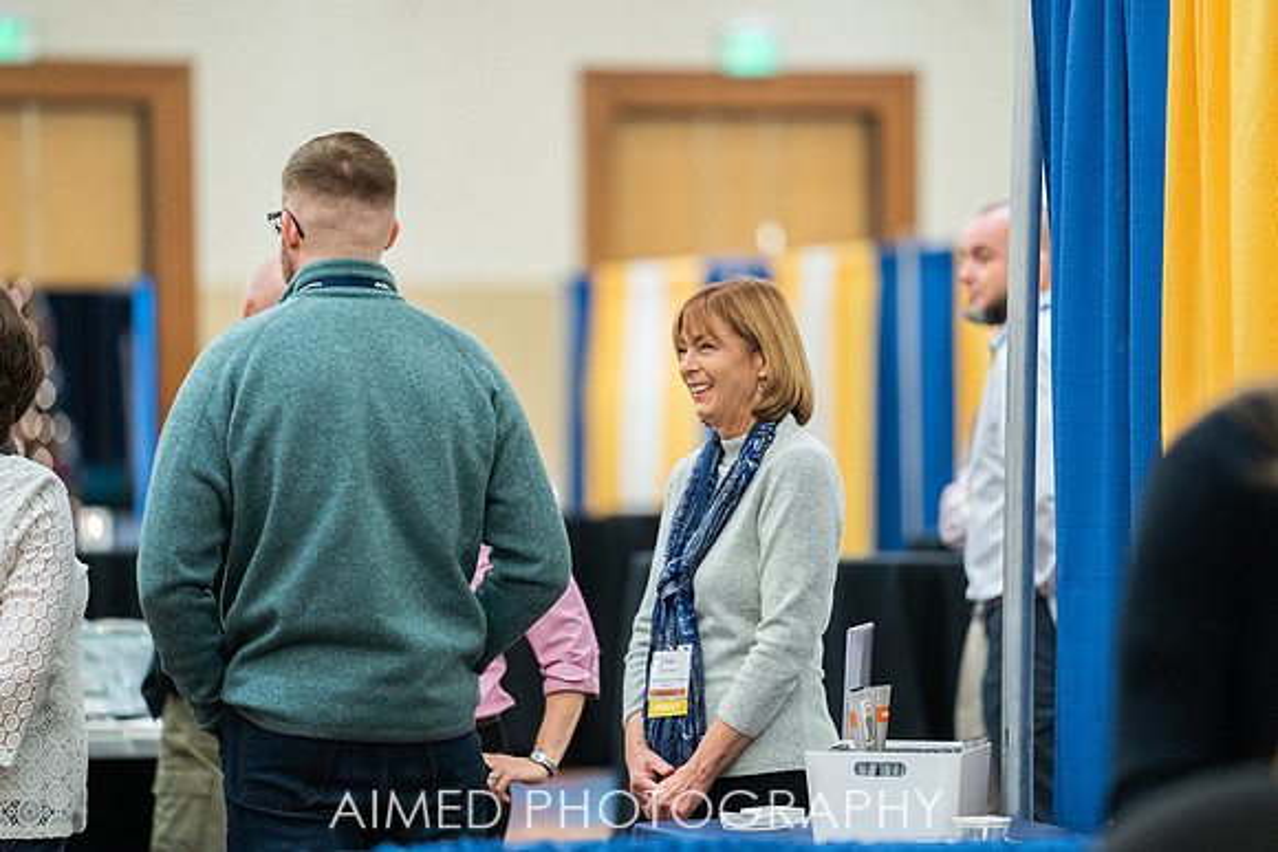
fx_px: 7270
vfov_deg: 6.7
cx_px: 639
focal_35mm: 205
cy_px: 426
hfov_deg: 10.0
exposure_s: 1/160
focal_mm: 200
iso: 3200
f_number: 2.8
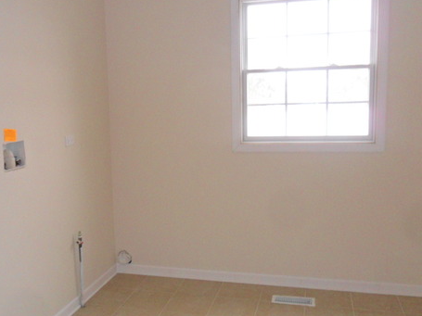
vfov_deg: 37.7
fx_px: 463
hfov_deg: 48.7
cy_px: 171
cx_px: 170
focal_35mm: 38
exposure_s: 1/15
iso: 200
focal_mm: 4.9
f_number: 3.5
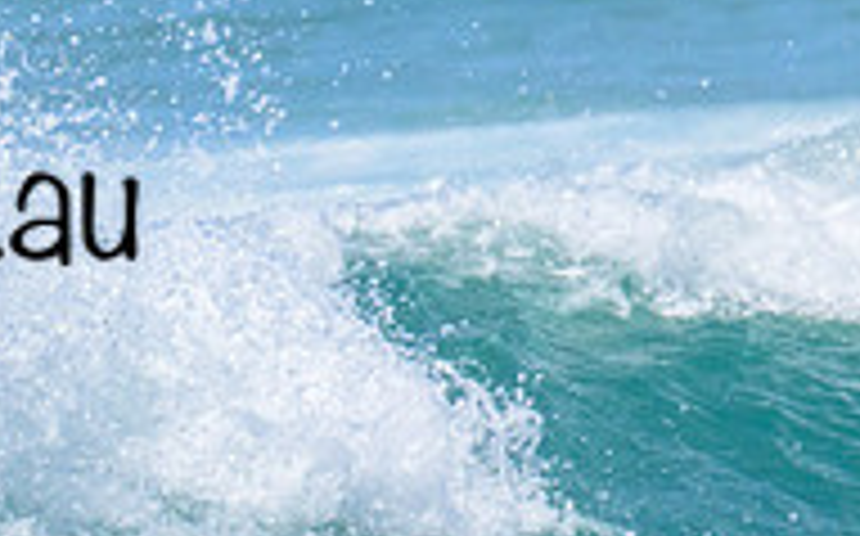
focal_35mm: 3368
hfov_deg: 0.6
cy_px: 331
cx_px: -510
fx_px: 78869
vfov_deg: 0.4
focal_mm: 800
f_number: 16
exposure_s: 1/2000
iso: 1800
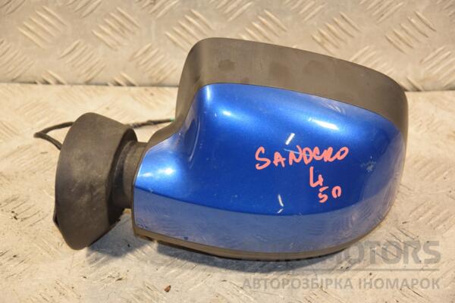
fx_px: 1327
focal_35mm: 105
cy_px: 152
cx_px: 228
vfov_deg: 13.0
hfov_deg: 19.5
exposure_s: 1/160
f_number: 5.3
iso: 800
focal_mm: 70
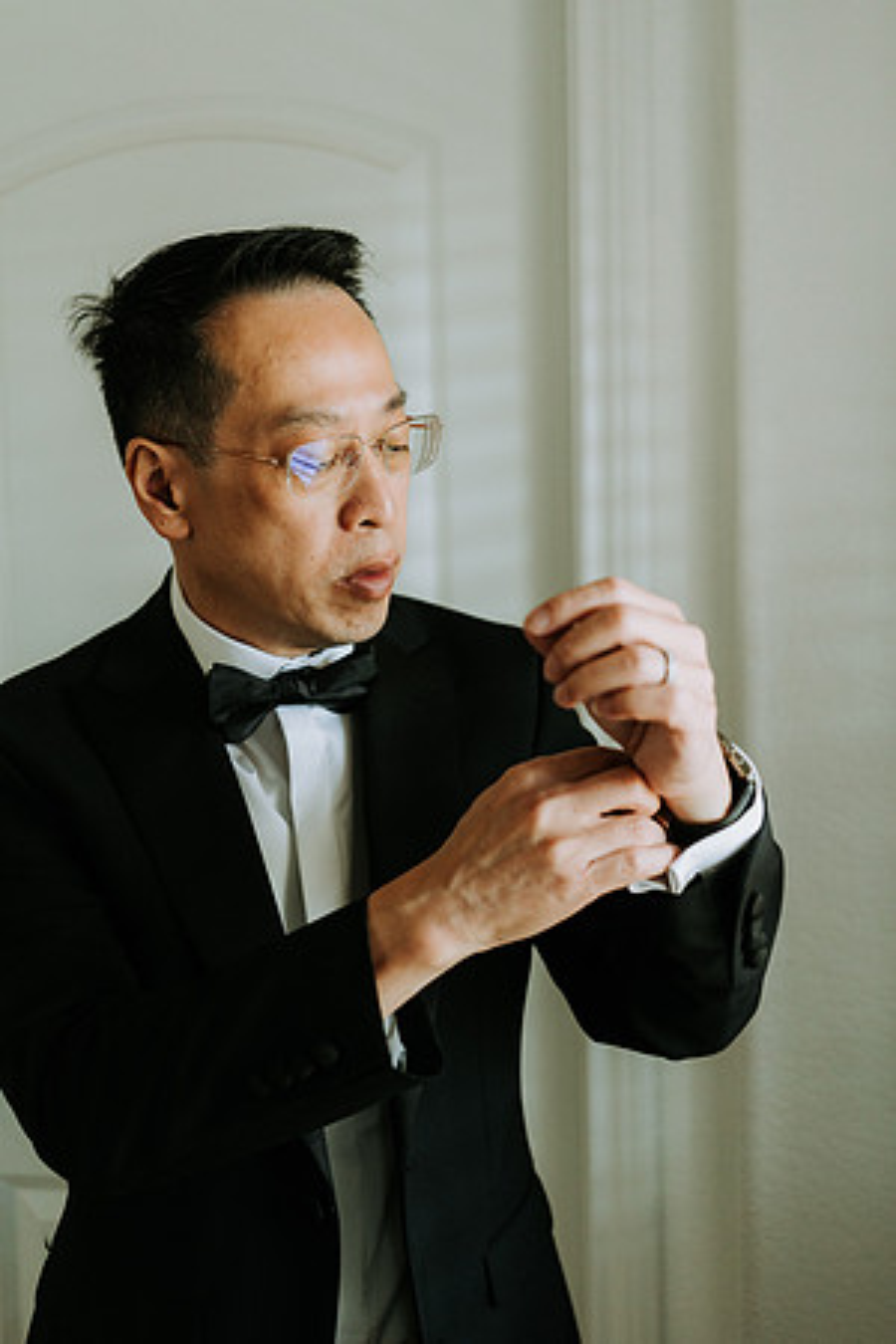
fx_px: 1867
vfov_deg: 39.6
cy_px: 672
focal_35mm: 50
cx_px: 448
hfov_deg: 27.0
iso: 1250
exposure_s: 1/320
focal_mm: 50
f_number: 2.8
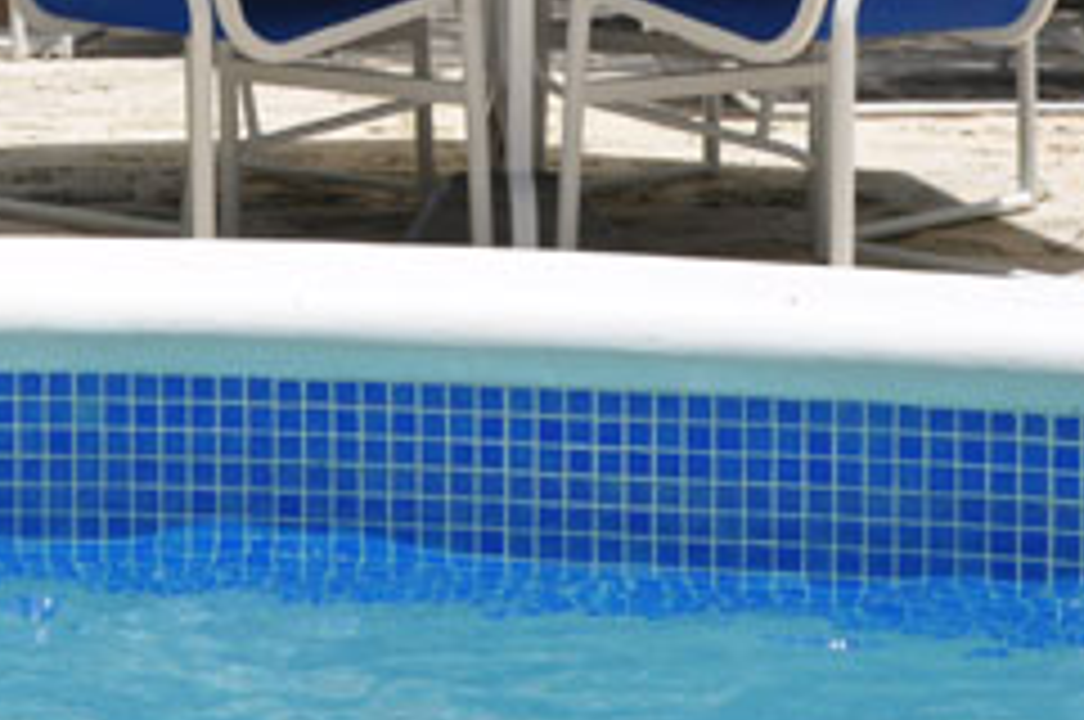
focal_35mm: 148
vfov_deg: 9.1
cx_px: 135
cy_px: -191
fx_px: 4450
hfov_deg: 13.8
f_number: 10
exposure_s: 1/400
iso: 200
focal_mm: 34
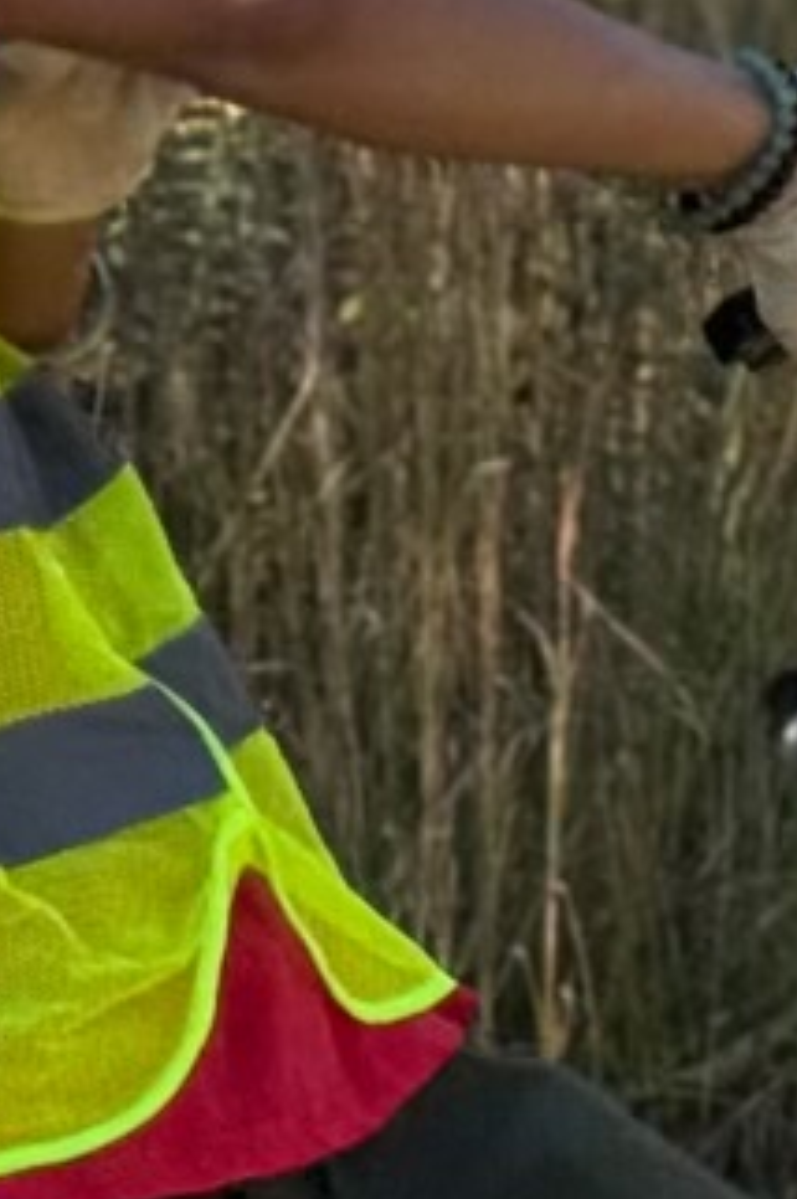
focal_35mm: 313
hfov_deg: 4.2
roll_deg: -0.7
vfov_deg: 6.6
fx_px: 10416
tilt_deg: -7.5
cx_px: 2510
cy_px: 179
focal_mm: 6.76
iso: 64
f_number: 1.78
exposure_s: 1/1114
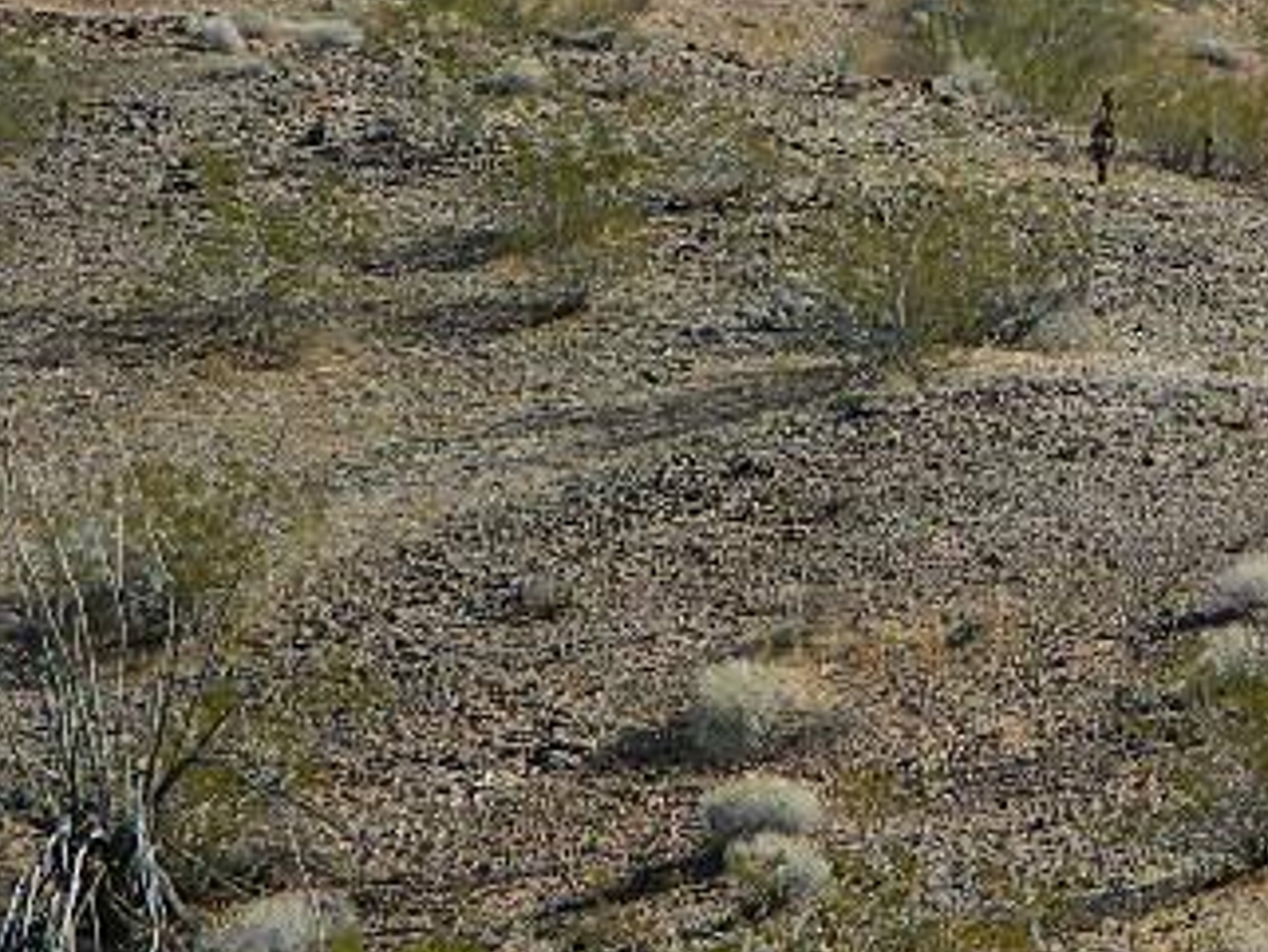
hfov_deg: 12.6
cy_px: 12
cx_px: 1785
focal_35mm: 150
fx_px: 5497
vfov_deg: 9.8
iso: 80
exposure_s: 1/1000
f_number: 3.6
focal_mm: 8.4
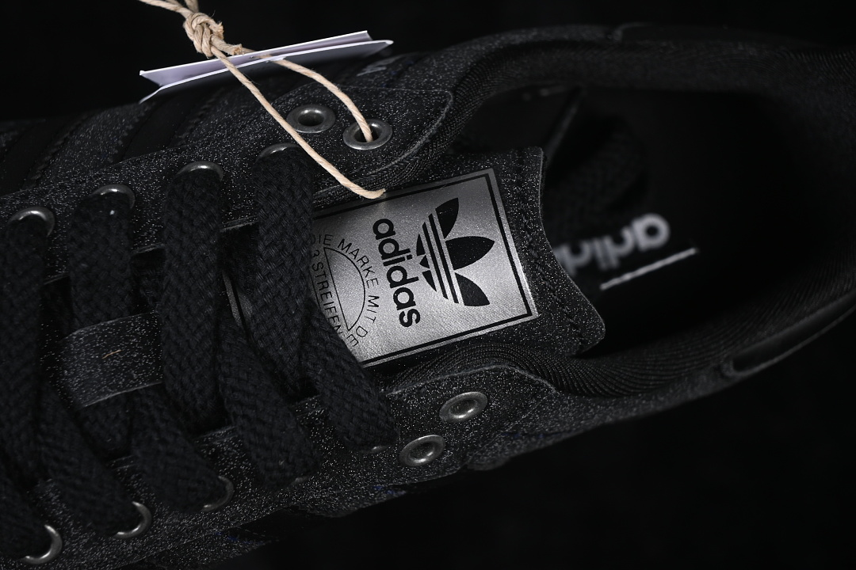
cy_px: 285
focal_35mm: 75
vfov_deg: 18.2
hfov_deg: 27.0
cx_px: 428
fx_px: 1783
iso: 160
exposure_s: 1/60
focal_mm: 50
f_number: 6.3
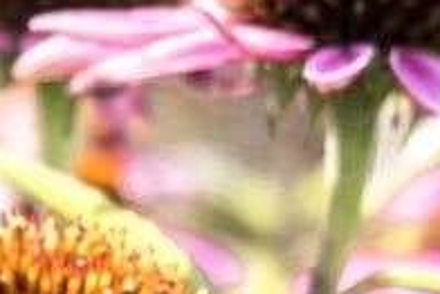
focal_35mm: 391
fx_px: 4782
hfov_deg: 5.1
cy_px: 535
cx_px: -559
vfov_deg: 3.5
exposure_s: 1/640
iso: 320
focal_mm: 23.39
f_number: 4
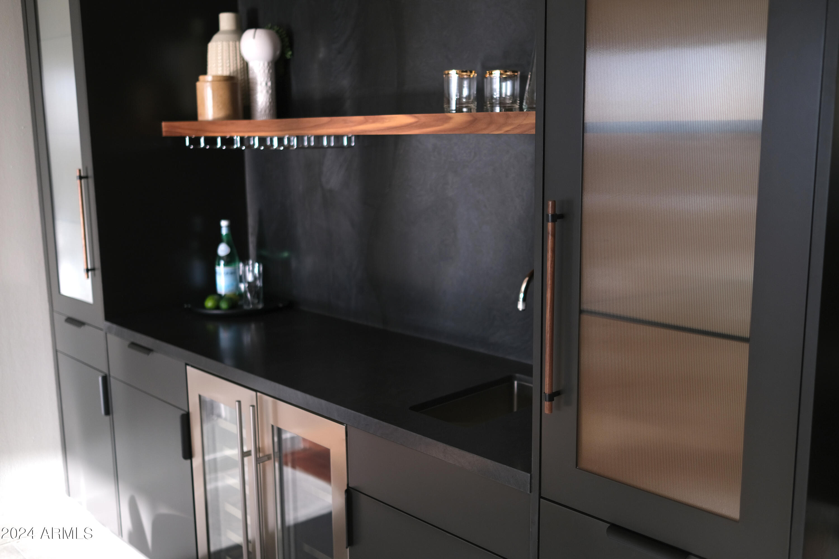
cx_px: 420
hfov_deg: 54.4
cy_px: 280
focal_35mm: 35
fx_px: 816
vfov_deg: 37.9
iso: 200
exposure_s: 1/1400
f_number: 1.4
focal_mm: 23
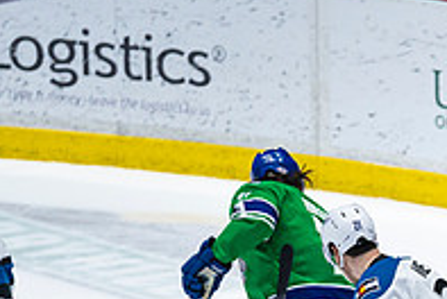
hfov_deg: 3.1
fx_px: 8182
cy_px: 364
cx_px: 573
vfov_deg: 2.1
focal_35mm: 658
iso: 1250
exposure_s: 1/1250
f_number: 2.8
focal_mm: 200
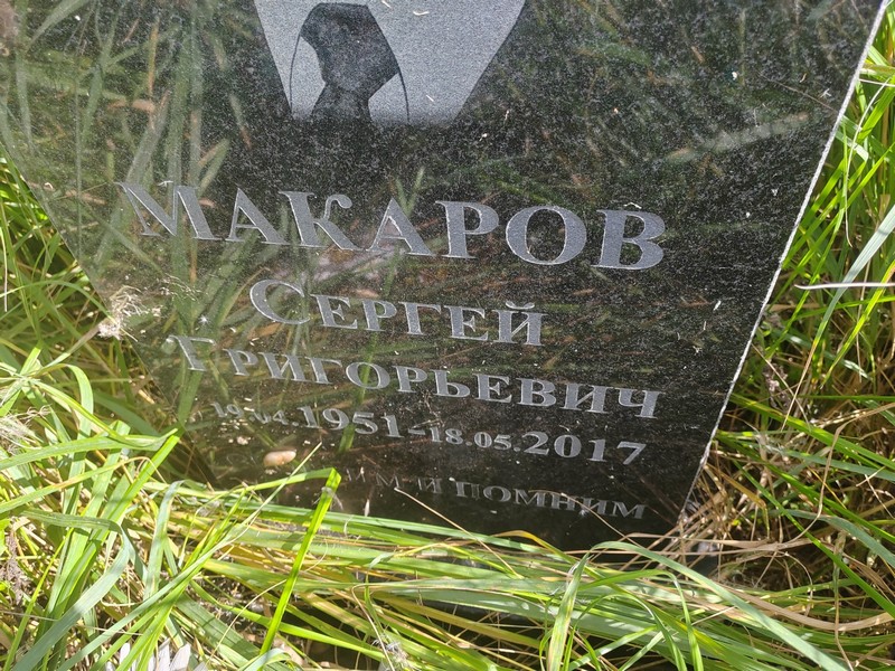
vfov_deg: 51.4
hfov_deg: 65.3
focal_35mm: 27
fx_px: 698
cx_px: 448
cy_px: 336
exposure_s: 1/470
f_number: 1.9
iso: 100
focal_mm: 5.52
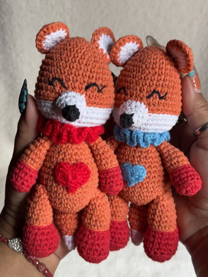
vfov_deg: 39.6
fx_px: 384
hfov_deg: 30.3
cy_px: 138
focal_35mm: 48
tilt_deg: -54.2
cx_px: 104
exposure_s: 1/88
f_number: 1.78
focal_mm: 6.76
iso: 100
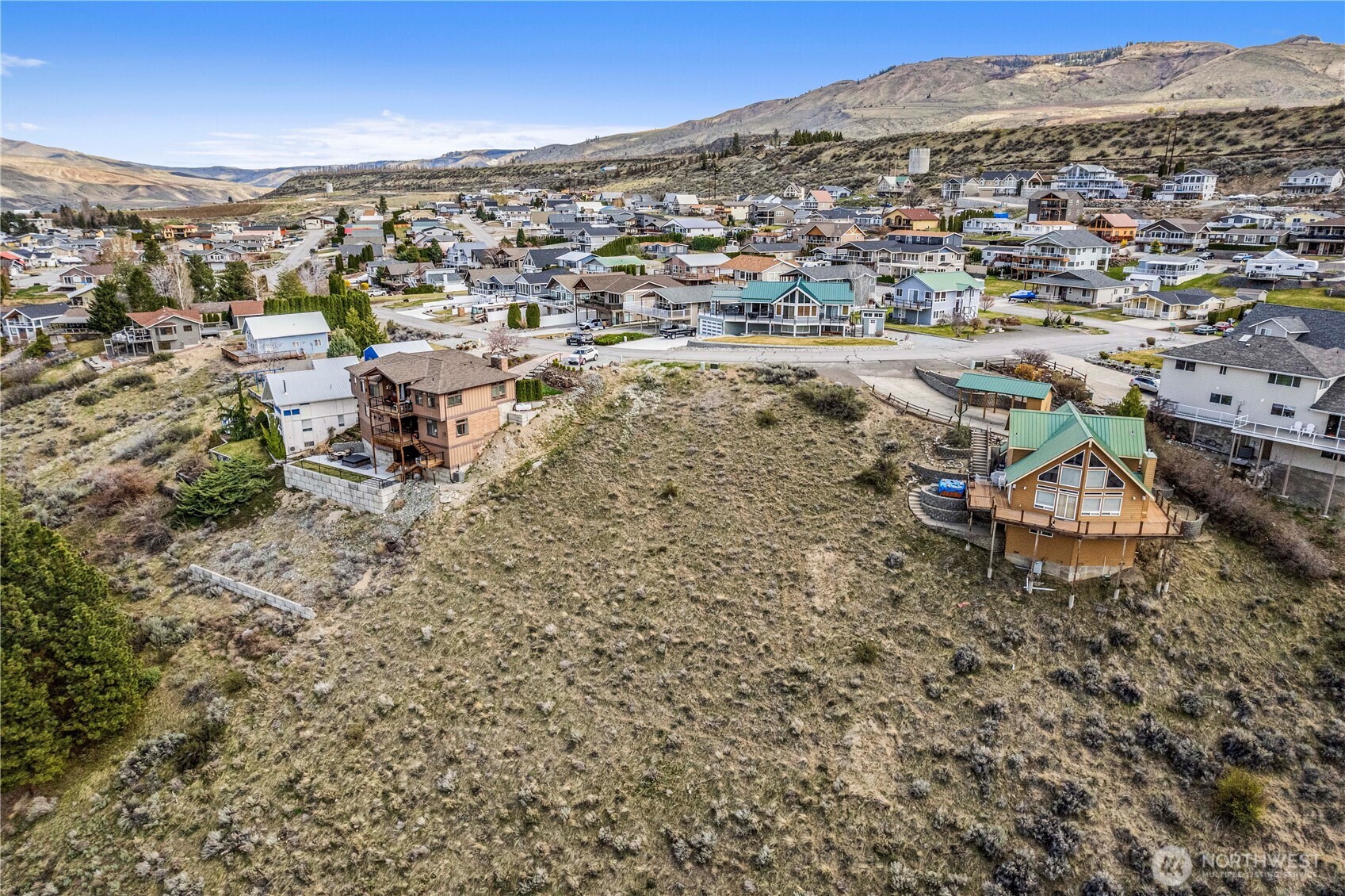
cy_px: 448
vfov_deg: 57.2
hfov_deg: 78.6
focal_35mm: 22
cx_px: 672
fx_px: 822
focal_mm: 8.38
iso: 100
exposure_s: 1/2500
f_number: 2.8
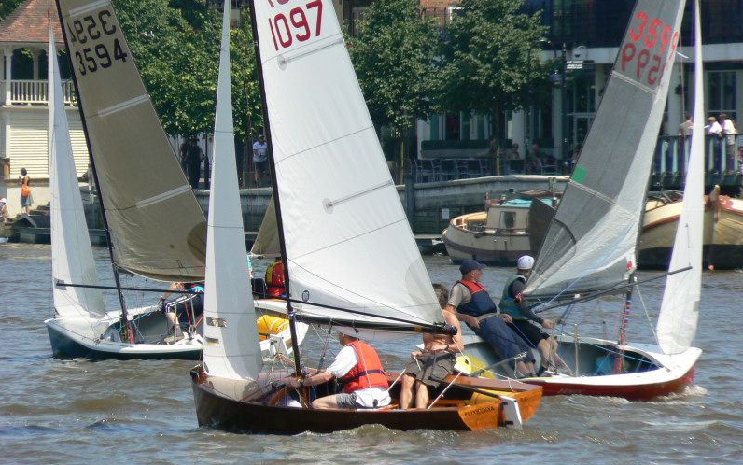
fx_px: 9317
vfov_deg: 2.9
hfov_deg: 4.6
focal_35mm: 460
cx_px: 372
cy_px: 217
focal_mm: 72
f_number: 5.6
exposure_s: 1/320
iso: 80
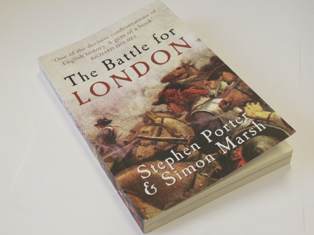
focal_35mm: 60
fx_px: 544
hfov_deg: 32.2
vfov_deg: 24.4
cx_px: 157
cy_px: 118
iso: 400
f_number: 7.1
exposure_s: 1/40
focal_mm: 30
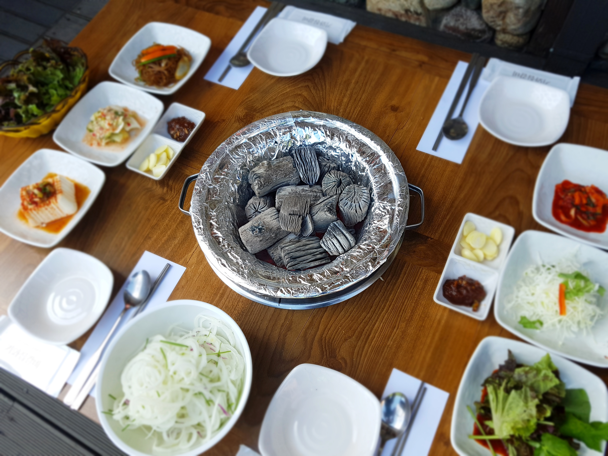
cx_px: 304
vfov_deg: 53.1
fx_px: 457
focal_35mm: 26
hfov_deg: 67.3
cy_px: 228
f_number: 1.7
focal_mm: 4.2
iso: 50
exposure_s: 1/548
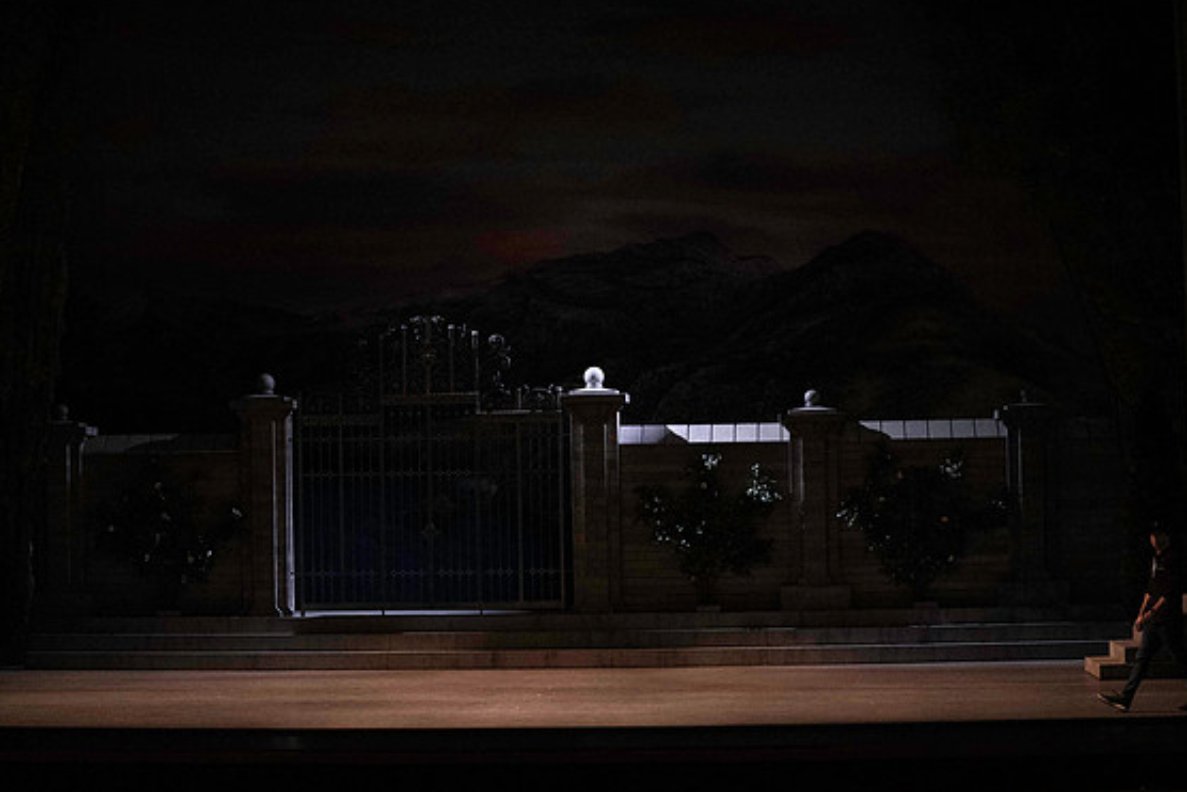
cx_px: 579
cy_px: 383
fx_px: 2407
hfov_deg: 27.7
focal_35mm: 73
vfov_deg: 18.7
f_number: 5
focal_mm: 70
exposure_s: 1/320
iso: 16000
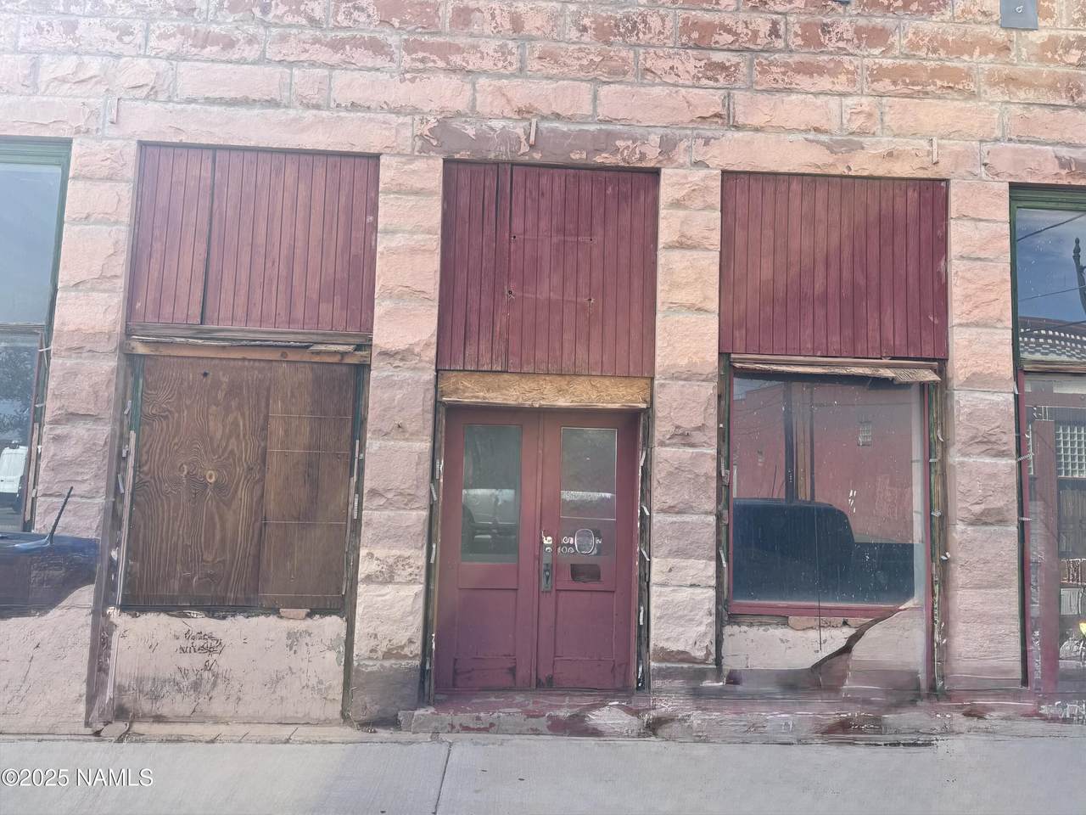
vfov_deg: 56.8
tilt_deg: +7.4
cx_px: 543
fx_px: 753
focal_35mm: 24
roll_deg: -2.1
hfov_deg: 71.6
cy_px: 408
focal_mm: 6.76
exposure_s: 1/1238
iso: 80
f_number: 1.78
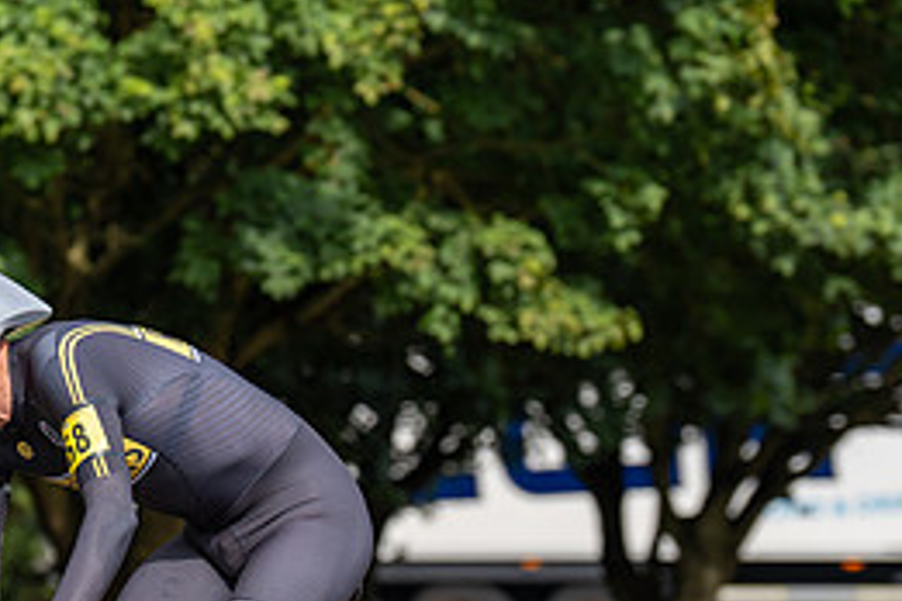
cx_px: -3
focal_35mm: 267
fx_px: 6689
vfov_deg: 5.1
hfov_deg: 7.7
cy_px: 503
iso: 125
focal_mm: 120
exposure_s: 1/1000
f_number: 3.5
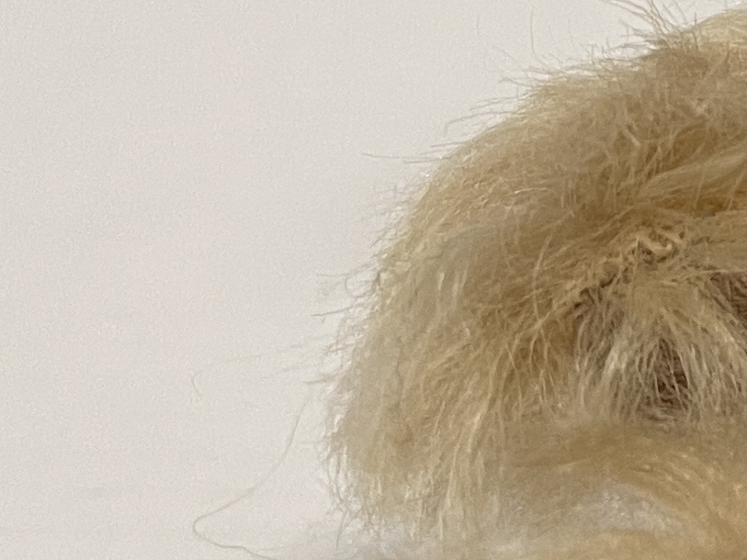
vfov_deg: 11.8
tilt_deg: -16.8
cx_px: 1692
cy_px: 4
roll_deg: -3.4
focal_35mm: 124
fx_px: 2676
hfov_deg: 12.9
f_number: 1.6
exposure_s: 1/50
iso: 125
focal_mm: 5.1
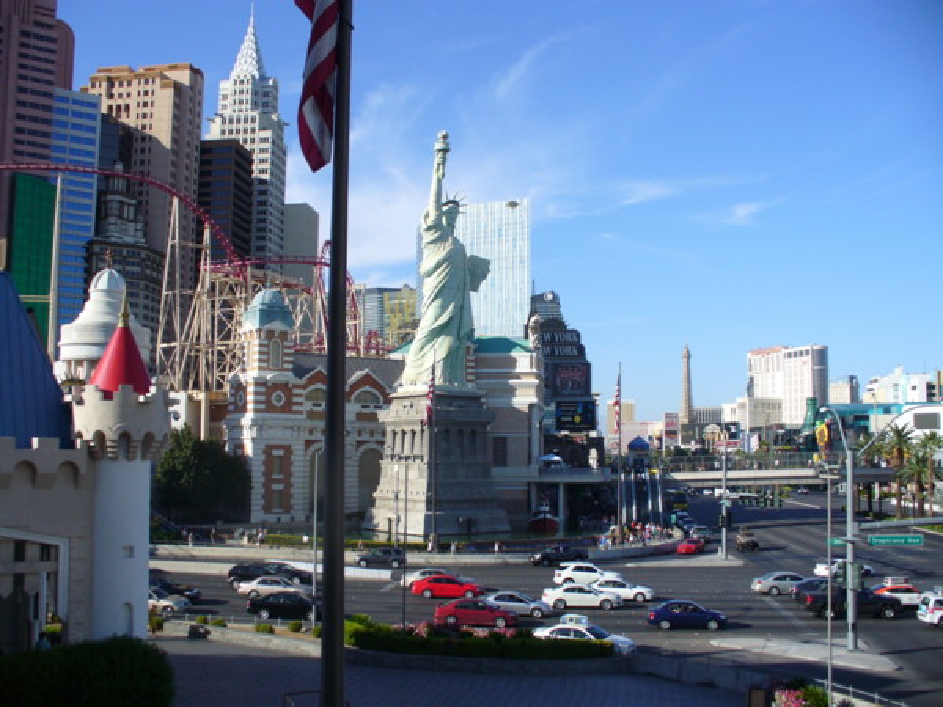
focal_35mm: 37
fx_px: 1008
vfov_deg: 38.7
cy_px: 354
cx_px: 472
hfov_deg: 50.1
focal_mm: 6.1
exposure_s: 1/320
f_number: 5.6
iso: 80
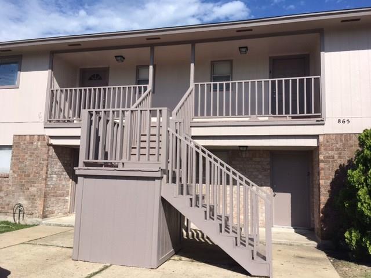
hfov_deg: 61.7
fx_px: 311
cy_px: 139
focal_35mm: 29
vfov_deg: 48.2
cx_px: 186
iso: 25
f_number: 2.2
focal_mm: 4.15
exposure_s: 1/2404
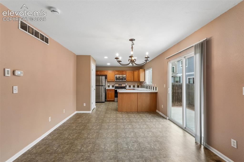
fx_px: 102
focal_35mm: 15
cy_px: 81
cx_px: 122
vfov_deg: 77.3
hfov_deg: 100.4
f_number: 9
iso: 640
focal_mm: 10
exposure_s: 1/40
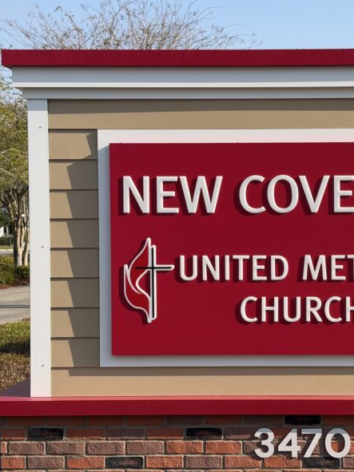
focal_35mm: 65
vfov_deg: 29.8
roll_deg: +0.8
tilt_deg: -1.0
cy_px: 237
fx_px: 887
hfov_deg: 22.2
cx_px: 303
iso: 64
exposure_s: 1/3096
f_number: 1.78
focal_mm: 6.76
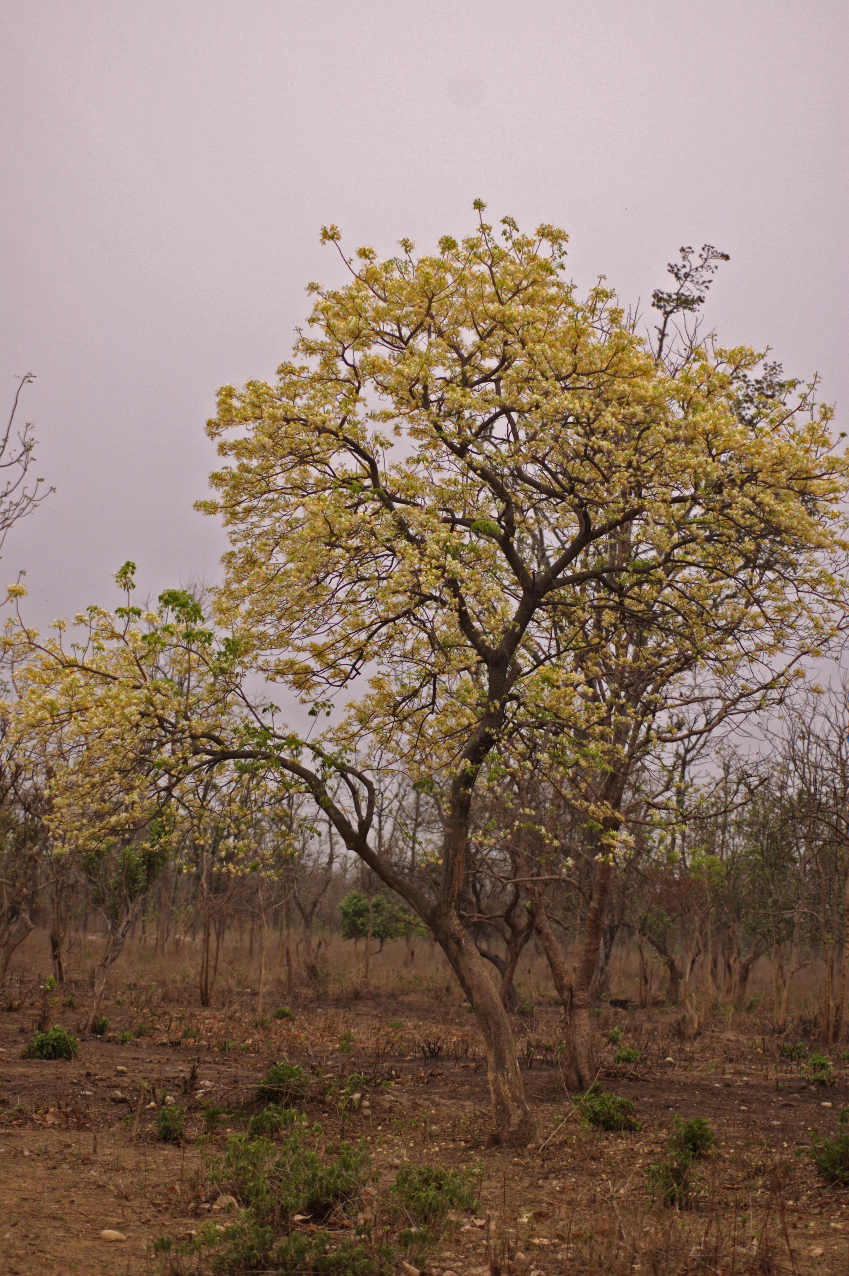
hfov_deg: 15.2
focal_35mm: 90
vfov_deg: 22.6
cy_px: 638
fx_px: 3189
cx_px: 424
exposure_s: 1/400
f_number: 2.8
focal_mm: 60
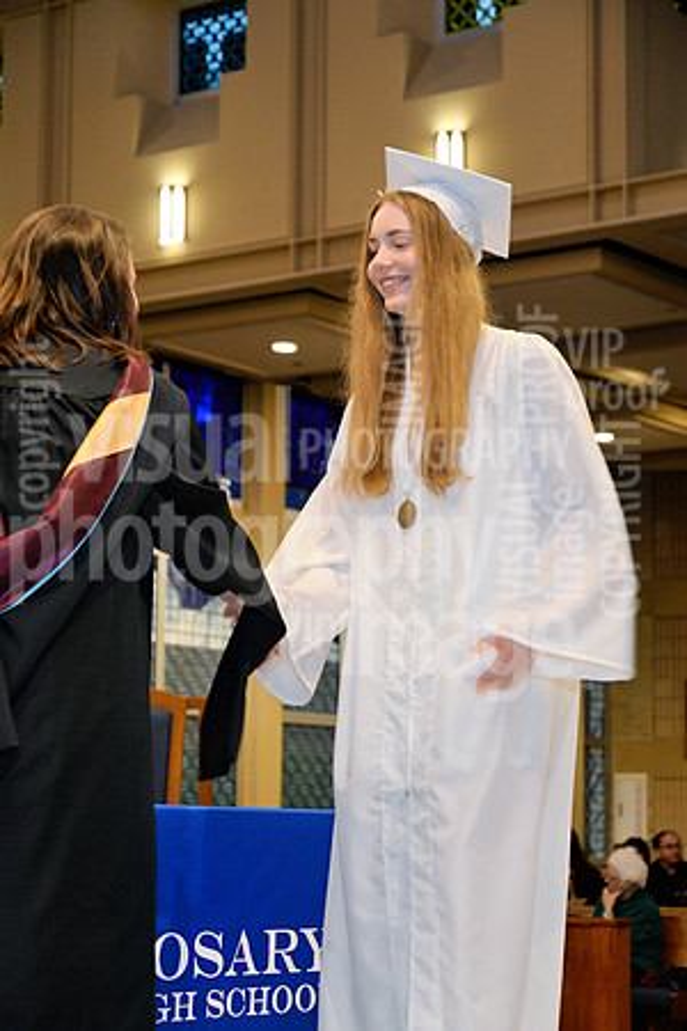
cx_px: 344
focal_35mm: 85
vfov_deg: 23.9
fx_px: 2433
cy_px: 516
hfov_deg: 16.1
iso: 2500
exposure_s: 1/80
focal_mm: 85
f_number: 6.3
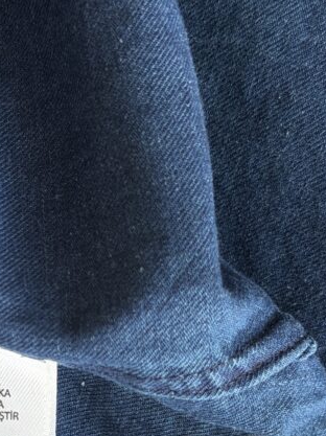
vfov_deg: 16.4
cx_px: -55
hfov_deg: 12.3
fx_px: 1484
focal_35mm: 118
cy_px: 417
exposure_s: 1/100
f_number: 1.78
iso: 100
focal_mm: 6.76
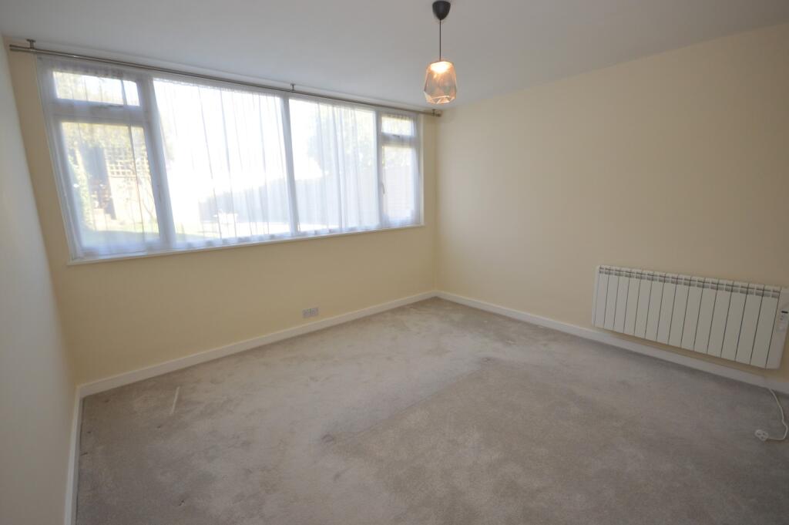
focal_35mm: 15
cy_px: 262
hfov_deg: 100.4
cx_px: 394
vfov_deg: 77.2
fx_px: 328
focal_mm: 10
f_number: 4.5
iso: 400
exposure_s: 1/80
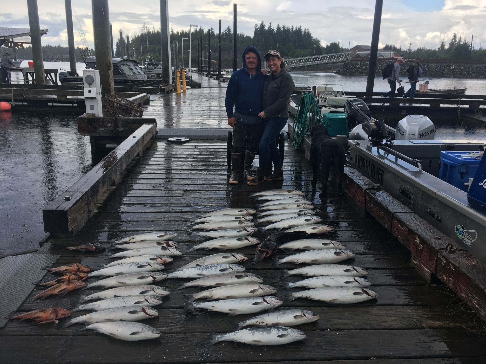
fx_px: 407
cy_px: 182
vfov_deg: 48.2
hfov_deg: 61.7
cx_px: 243
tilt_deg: -13.7
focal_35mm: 29
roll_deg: -2.3
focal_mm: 4.15
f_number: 2.2
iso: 25
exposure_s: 1/625
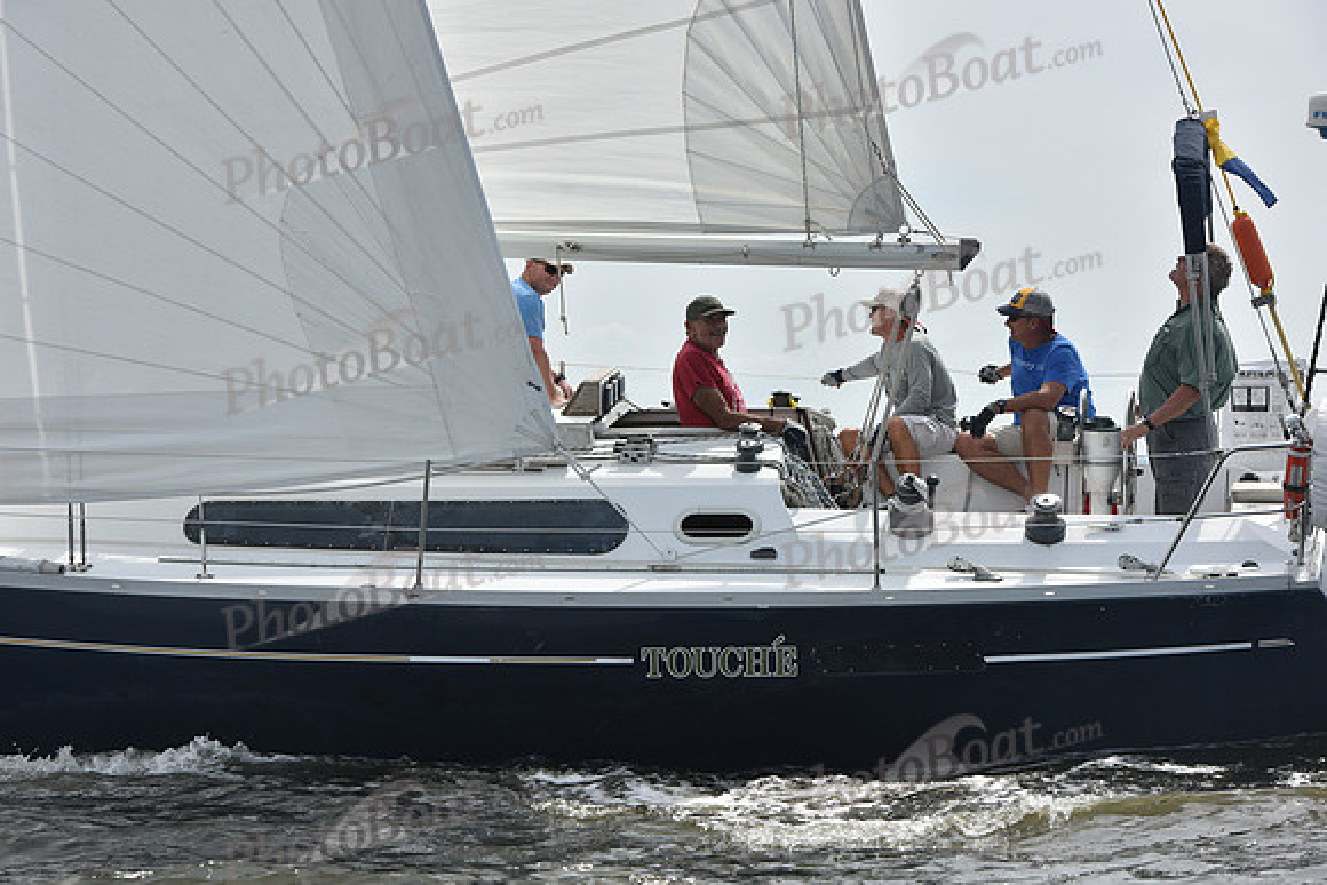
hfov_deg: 20.4
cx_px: 664
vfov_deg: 13.7
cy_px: 442
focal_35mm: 100
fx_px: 3687
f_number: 8
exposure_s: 1/1250
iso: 320
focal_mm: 100
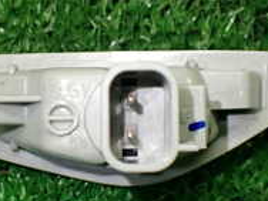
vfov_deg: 15.4
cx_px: 78
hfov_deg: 20.3
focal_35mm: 96
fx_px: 743
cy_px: 127
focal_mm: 5.4
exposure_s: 1/125
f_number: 2.3
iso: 320
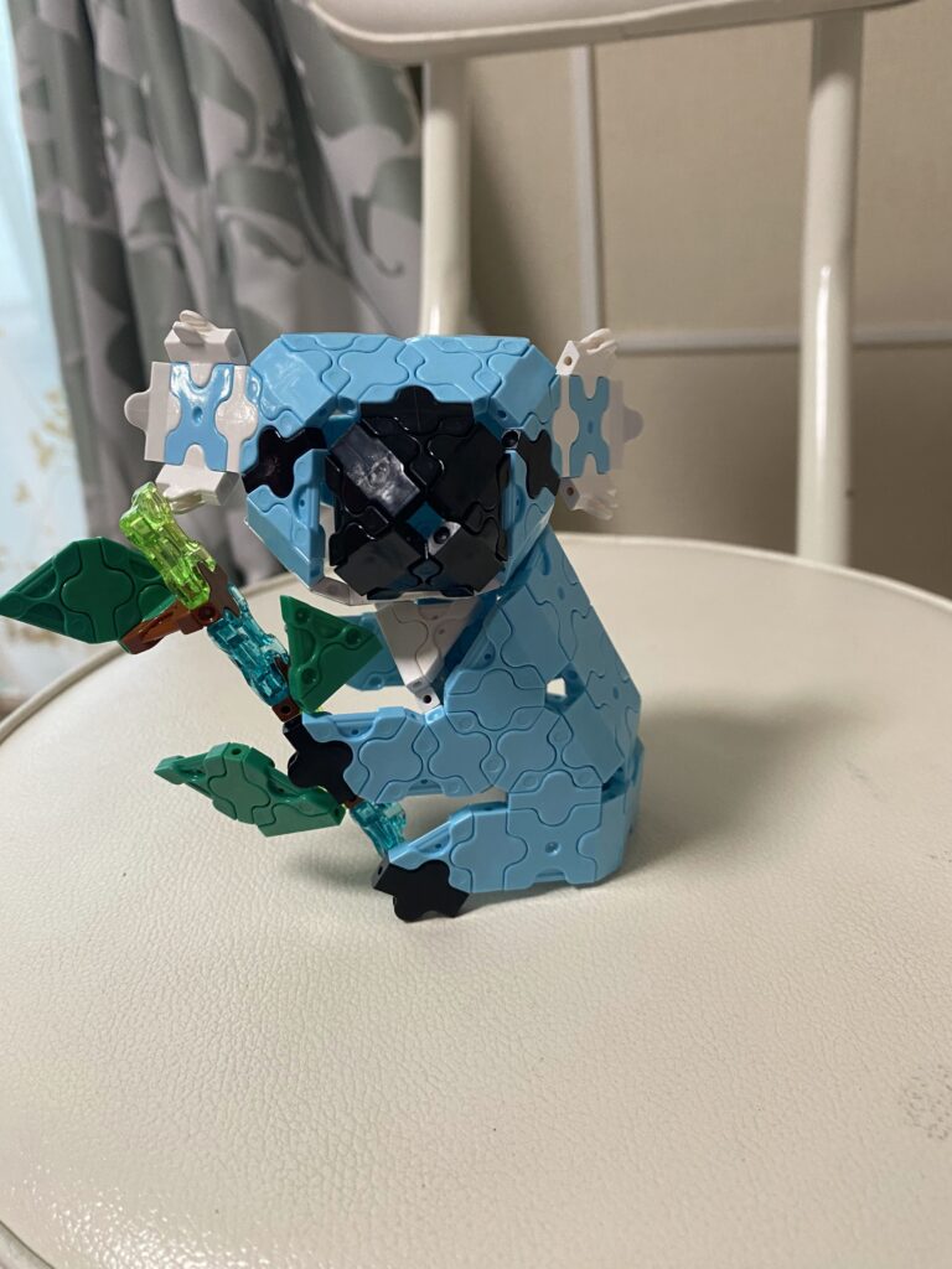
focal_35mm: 26
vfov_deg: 67.3
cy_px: 634
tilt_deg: -28.0
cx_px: 476
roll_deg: +6.5
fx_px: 953
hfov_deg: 53.1
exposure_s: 1/60
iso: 160
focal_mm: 4.25
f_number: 1.8
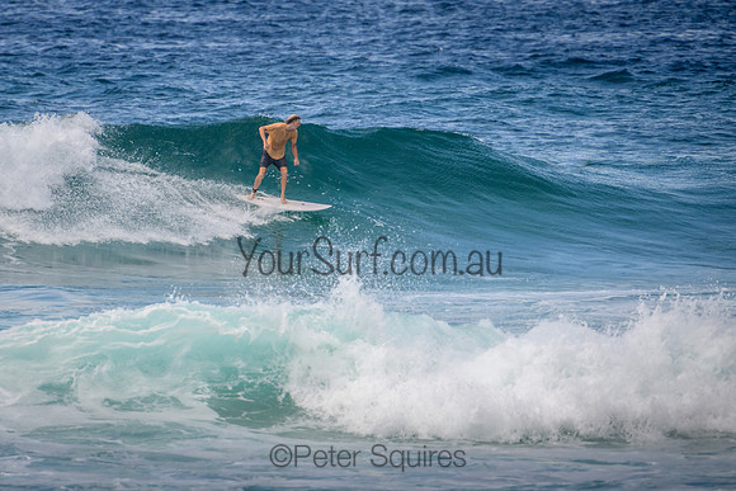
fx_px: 11233
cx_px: 263
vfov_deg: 2.5
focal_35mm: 549
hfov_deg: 3.8
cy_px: 180
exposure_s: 1/2000
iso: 360
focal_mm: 400
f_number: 5.6
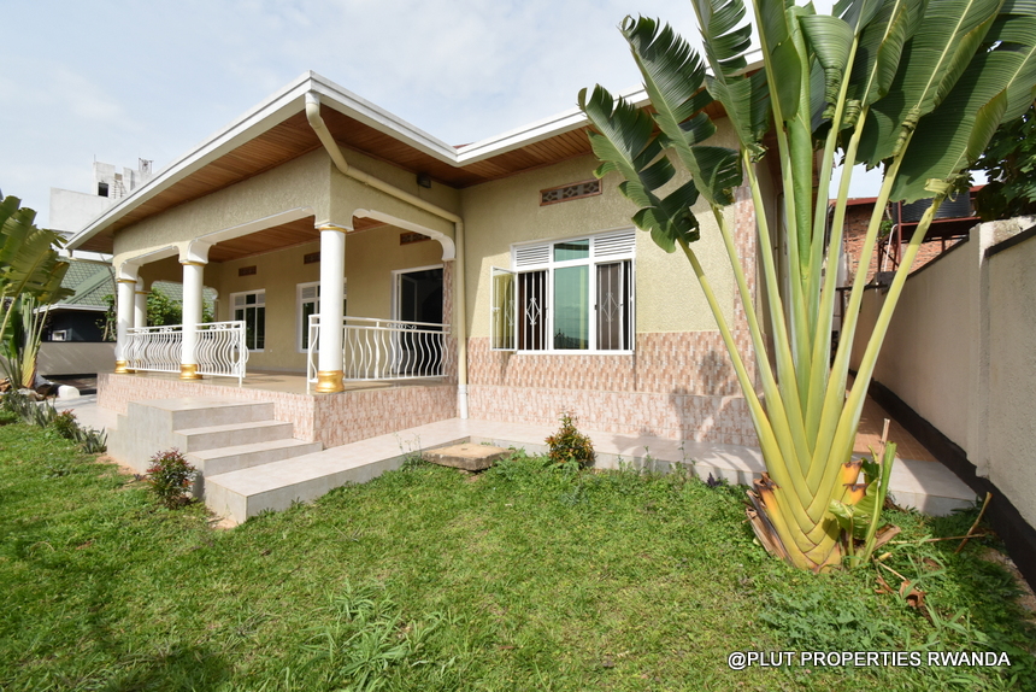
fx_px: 432
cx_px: 518
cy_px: 346
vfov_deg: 77.4
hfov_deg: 100.4
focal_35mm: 15
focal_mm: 10
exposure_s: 1/1500
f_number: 8
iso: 800
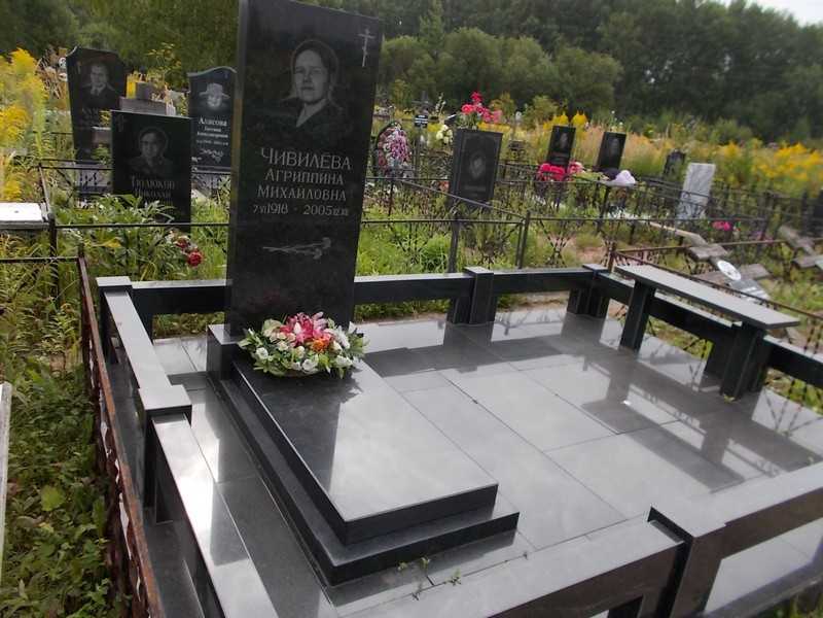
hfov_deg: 67.3
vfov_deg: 53.1
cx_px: 412
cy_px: 309
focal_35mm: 26
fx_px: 618
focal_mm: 4.6
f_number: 3.2
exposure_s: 1/500
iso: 80
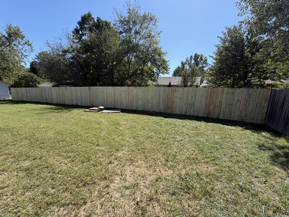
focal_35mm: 15
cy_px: 115
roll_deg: -1.1
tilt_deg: -11.0
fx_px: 125
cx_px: 143
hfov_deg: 98.2
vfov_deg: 81.7
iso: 32
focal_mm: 2.22
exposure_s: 1/770
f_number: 2.2
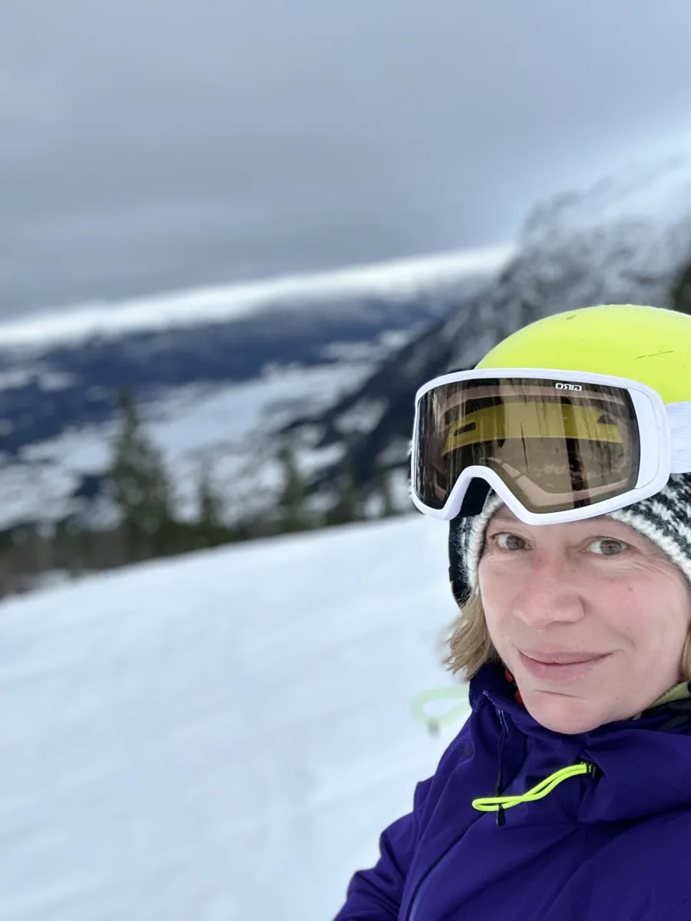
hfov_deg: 46.8
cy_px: 460
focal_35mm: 30
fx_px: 798
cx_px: 346
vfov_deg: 60.0
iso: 20
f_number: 1.9
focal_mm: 2.69
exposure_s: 1/121
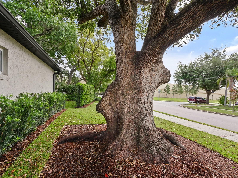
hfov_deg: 102.1
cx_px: 119
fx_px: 96
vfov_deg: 85.7
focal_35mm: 14
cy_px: 89
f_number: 5
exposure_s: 1/160
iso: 200
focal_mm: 7
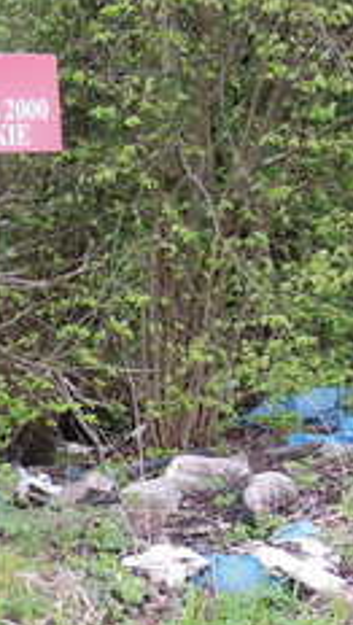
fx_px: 1195
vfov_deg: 29.3
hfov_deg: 15.0
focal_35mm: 72
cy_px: 361
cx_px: -248
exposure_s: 1/125
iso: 160
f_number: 2.8
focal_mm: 4.3
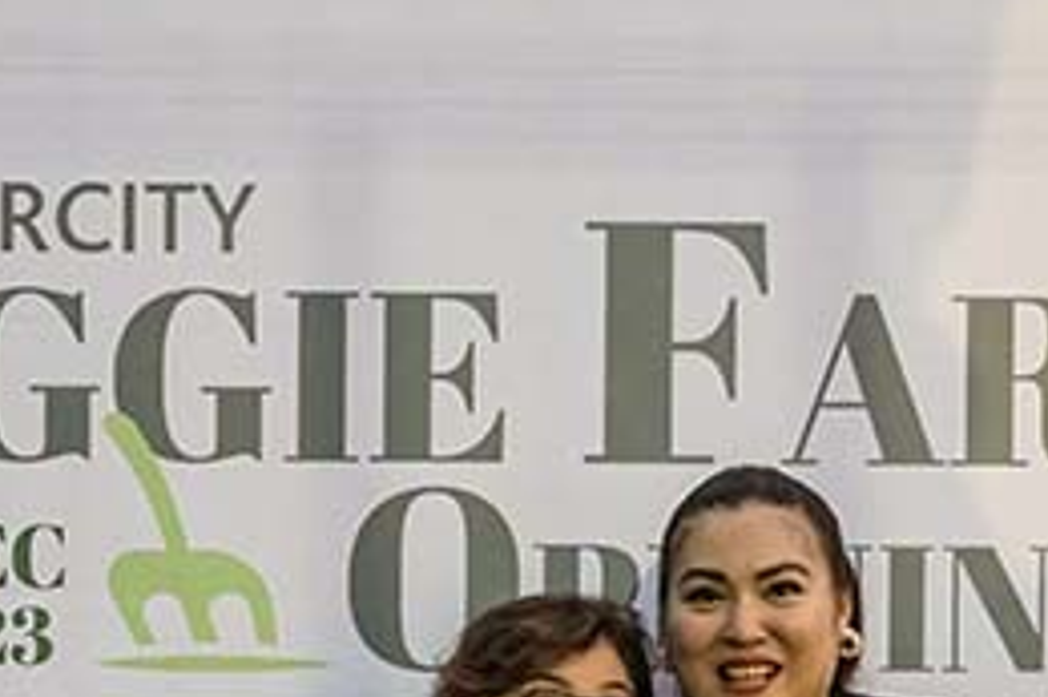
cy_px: 1052
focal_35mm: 107
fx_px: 3113
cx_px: 423
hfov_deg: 19.1
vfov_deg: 12.2
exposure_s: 1/200
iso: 14400
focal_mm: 29
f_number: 5.6
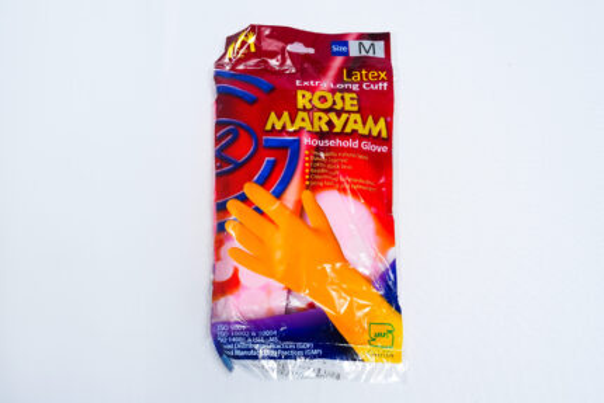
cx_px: 302
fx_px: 940
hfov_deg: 35.6
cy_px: 202
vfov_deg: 24.2
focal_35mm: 56
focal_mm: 56
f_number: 11
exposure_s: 1/200
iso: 3200
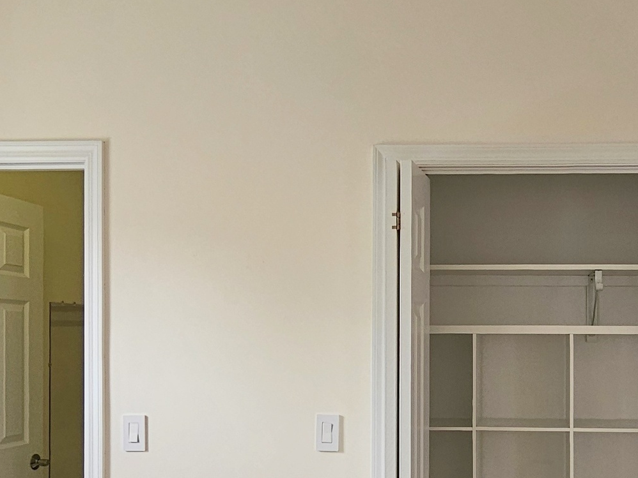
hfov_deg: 45.2
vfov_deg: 35.4
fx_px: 737
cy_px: 341
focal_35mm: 40
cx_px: 477
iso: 100
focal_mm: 2.2
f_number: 2.2
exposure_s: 1/120
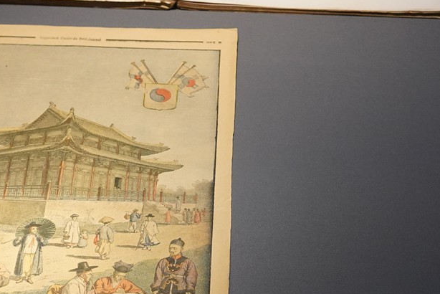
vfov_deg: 11.9
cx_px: 250
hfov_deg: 17.9
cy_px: 270
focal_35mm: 114
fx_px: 1394
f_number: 4.5
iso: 3200
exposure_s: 1/80
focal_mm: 35
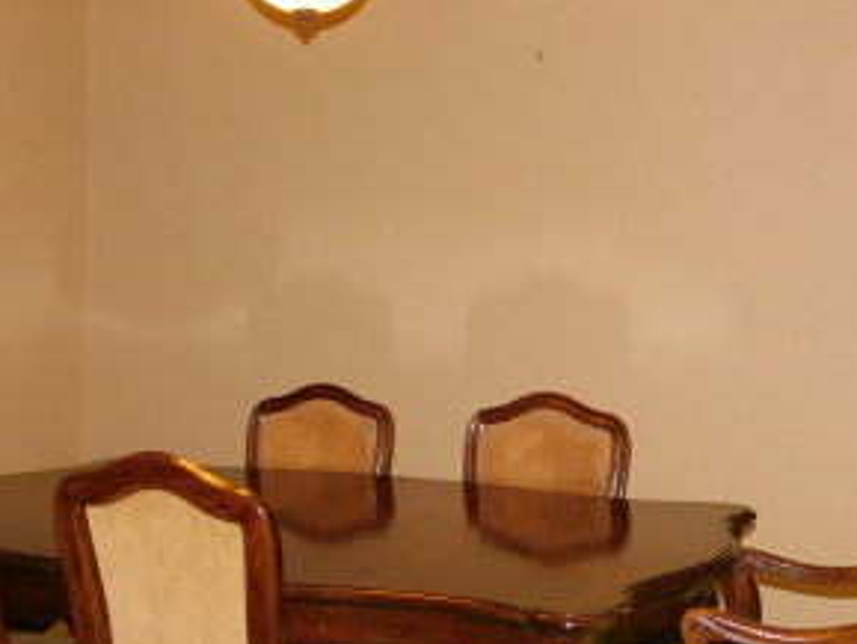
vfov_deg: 27.5
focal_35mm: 53
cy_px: 312
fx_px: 1313
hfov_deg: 36.2
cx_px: 417
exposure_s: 1/30
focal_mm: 4
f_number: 3
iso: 200
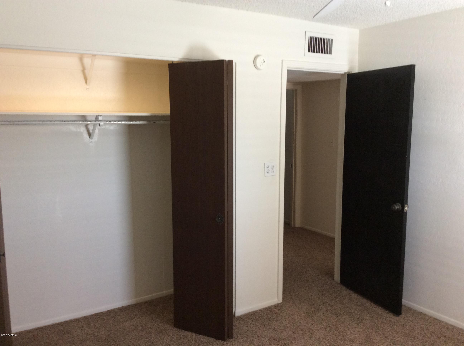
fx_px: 428
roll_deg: -1.4
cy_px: 173
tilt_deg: -7.3
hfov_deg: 56.9
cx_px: 232
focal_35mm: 32
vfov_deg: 44.1
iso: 100
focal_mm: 3.3
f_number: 2.4
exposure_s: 1/24
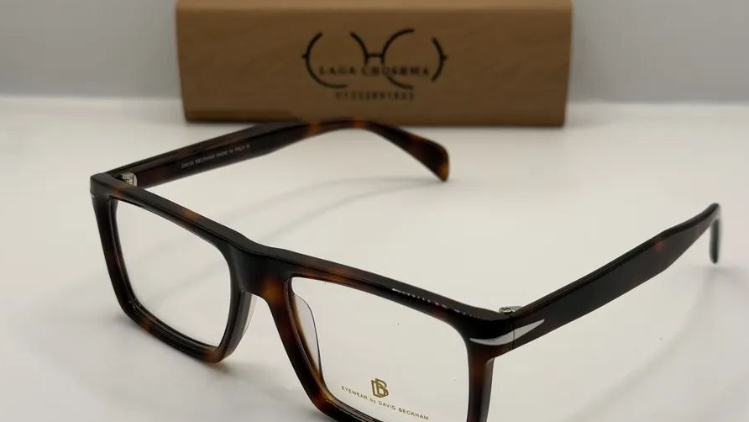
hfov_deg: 34.9
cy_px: 217
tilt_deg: -23.4
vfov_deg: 20.1
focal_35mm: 60
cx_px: 382
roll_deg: +0.9
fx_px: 1192
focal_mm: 6.76
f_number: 1.78
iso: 64
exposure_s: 1/455
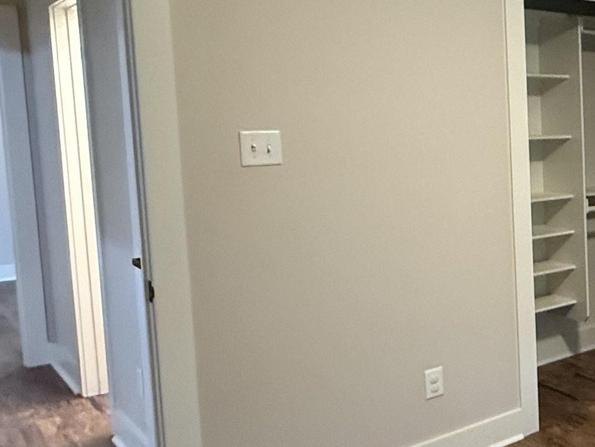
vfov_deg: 33.5
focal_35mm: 43
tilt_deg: -5.2
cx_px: 766
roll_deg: +0.5
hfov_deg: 33.0
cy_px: 179
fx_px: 739
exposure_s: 1/60
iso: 800
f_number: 2.2
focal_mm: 2.22
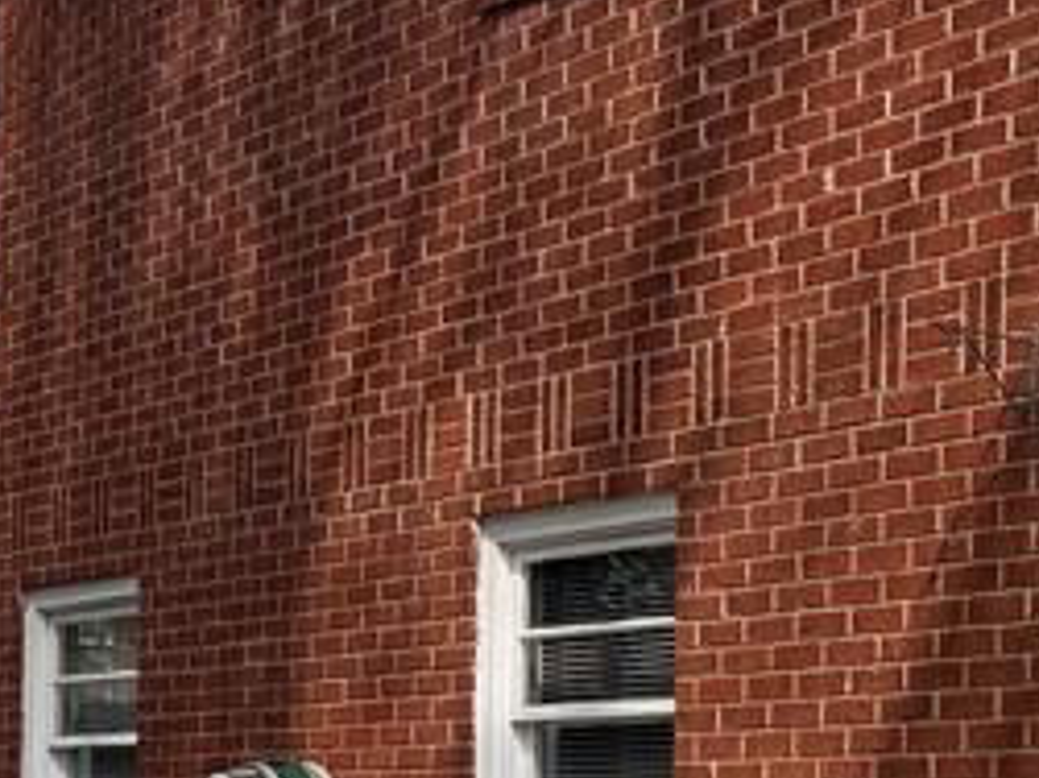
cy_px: 811
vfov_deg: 14.8
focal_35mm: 98
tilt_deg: +0.1
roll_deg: -0.8
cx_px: 807
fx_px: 2940
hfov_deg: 19.9
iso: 80
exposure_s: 1/4405
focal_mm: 6.76
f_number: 1.78
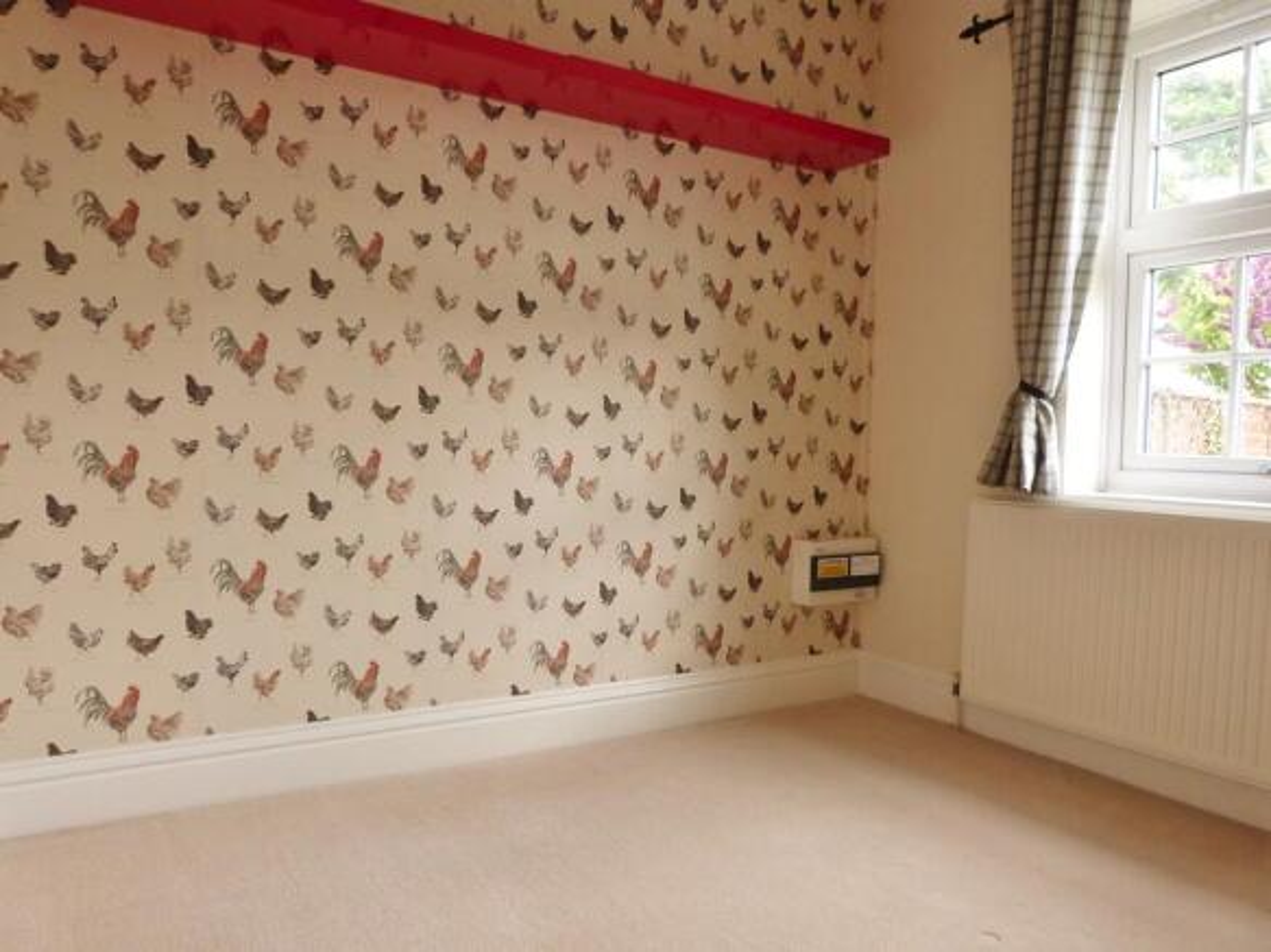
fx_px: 918
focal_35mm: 25
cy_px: 476
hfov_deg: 69.4
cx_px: 636
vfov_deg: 54.9
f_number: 2.8
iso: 200
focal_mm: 4.5
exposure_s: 1/60
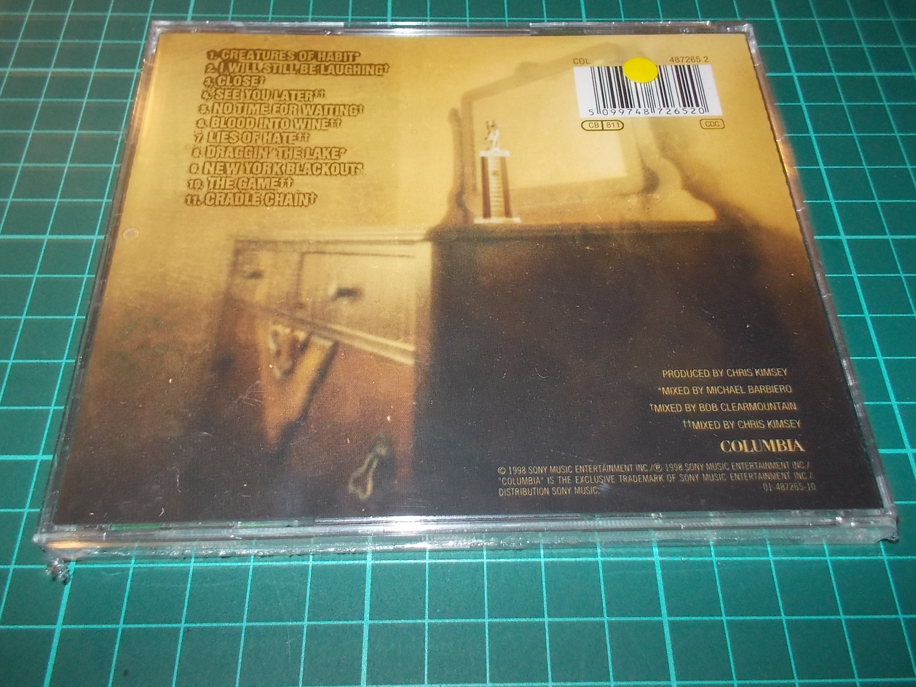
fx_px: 820
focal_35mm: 31
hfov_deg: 58.3
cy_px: 324
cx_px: 468
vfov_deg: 45.4
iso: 200
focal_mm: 4.1
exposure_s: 1/30
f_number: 3.3
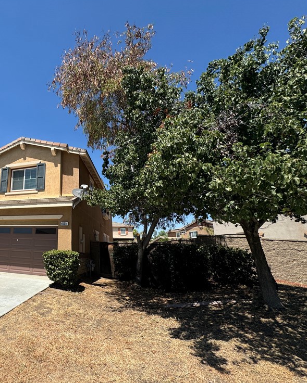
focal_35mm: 19
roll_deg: -3.0
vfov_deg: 83.3
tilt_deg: +16.5
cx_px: 41
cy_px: 192
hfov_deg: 61.7
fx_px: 216
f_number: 2.2
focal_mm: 2.22
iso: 40
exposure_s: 1/1672
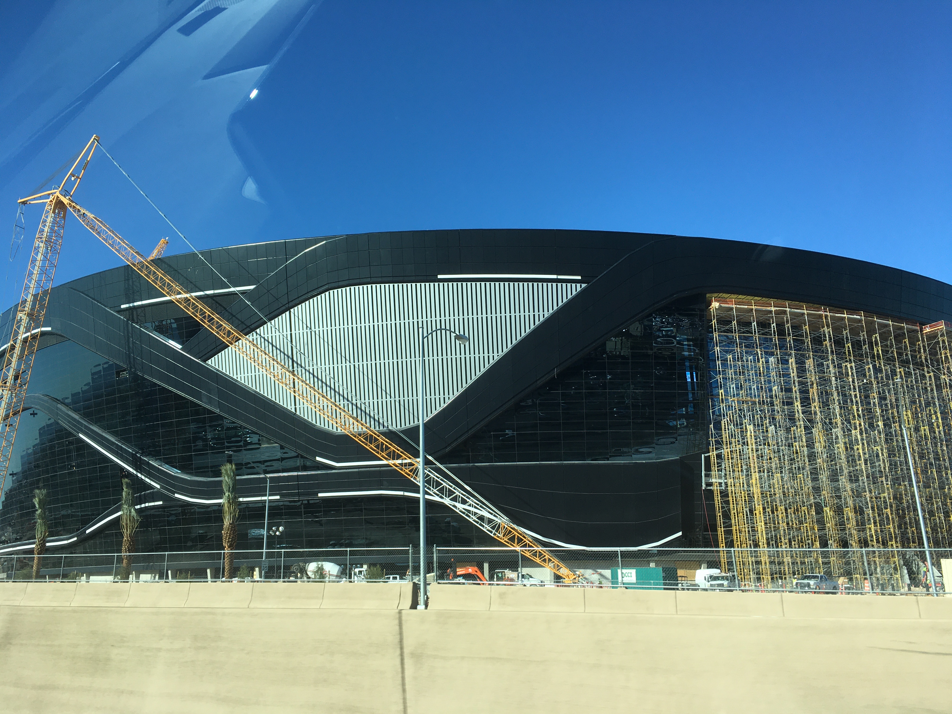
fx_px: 798
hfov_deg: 61.7
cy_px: 357
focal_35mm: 29
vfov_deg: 48.2
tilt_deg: +18.2
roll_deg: +1.8
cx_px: 476
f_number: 2.2
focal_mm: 4.15
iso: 25
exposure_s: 1/999
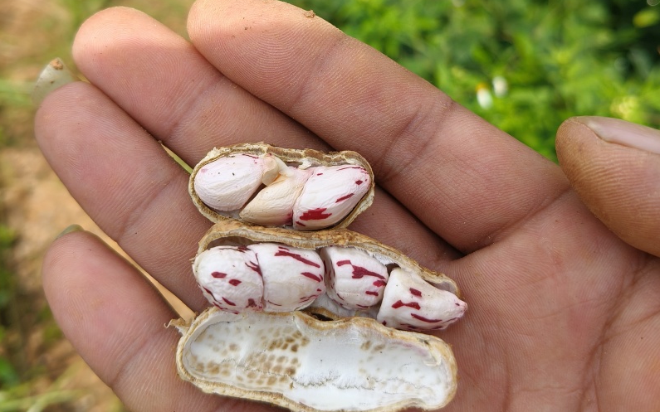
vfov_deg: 33.6
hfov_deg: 52.7
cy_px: 95
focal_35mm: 37
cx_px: 329
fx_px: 666
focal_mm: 4.84
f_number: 1.8
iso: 80
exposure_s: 1/2325
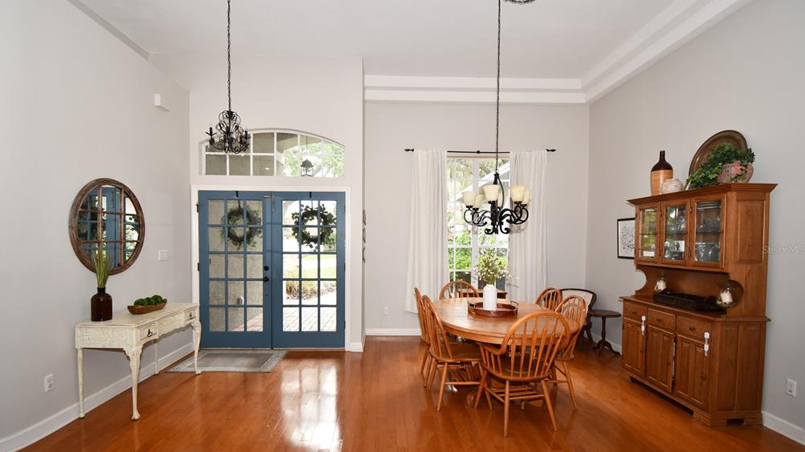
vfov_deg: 66.9
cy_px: 250
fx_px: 341
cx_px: 398
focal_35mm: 16
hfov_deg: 99.4
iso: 450
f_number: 4.5
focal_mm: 10
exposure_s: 1/60
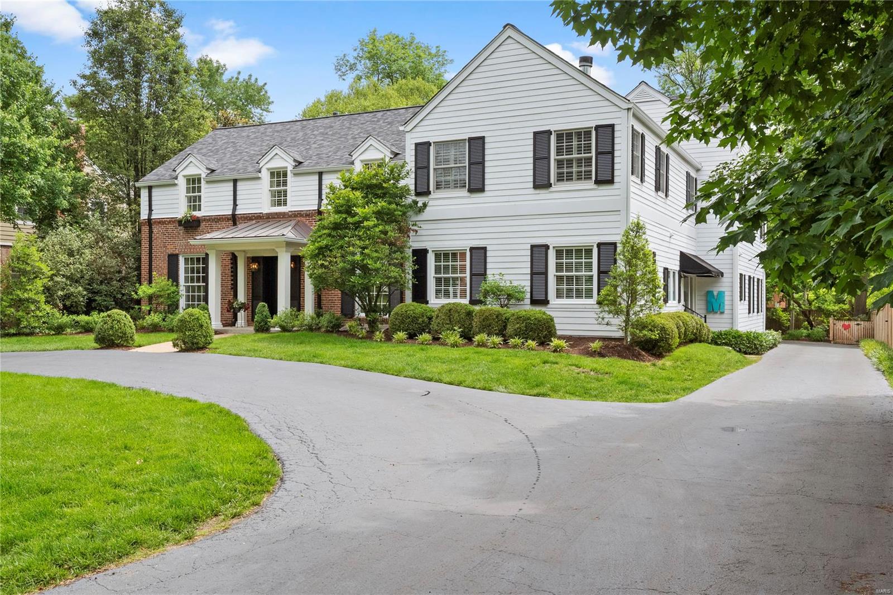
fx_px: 794
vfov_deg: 41.1
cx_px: 446
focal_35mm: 32
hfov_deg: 58.7
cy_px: 298
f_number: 8
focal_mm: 16
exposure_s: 1/500
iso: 400
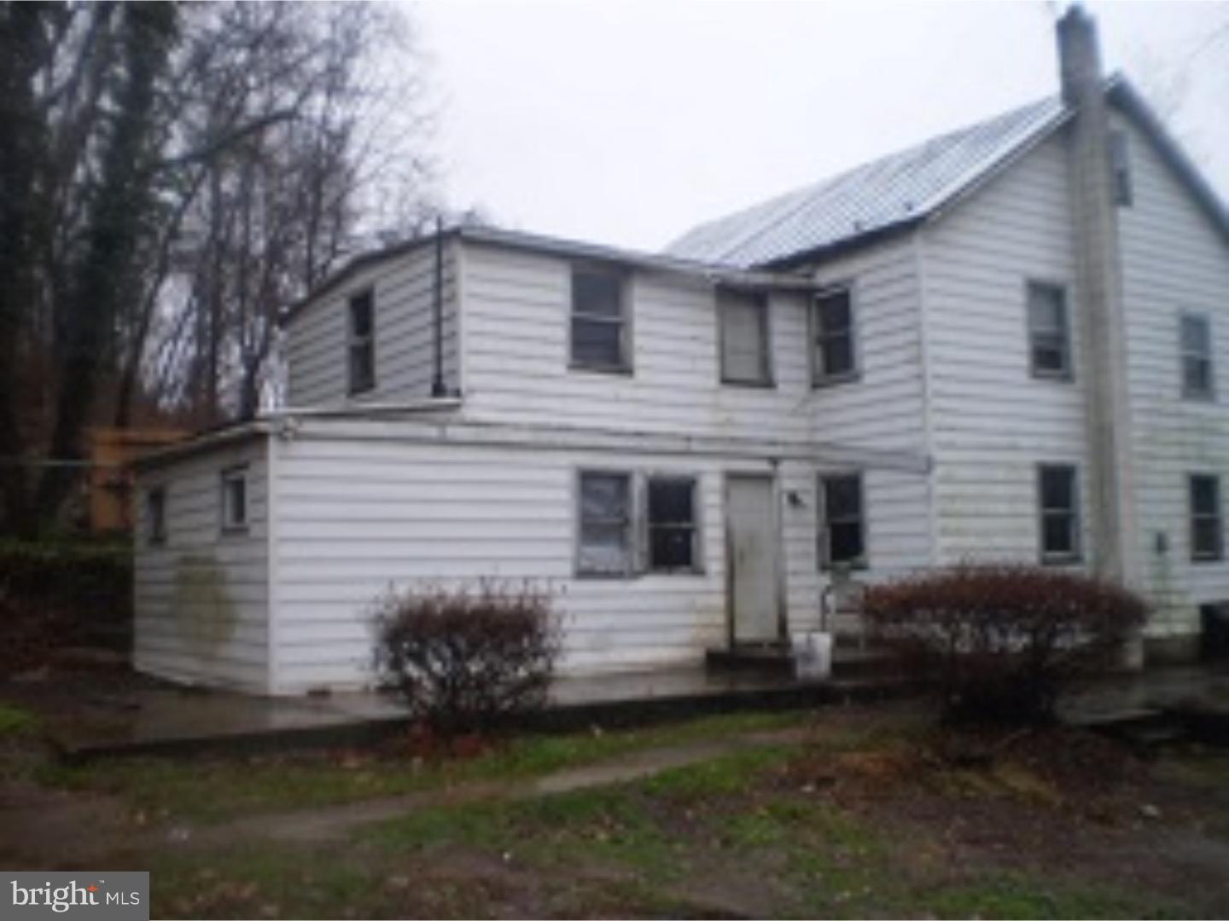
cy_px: 460
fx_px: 1278
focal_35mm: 36
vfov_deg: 39.7
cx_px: 614
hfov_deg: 51.4
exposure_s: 1/30
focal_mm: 6.3
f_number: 3.1
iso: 100
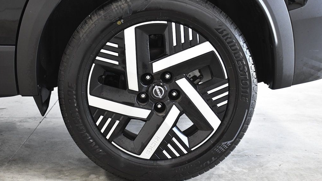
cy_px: 86
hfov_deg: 38.5
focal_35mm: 54
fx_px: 461
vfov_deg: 22.2
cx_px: 161
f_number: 4.2
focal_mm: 34
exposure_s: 1/320
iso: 2500
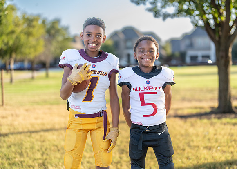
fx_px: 383
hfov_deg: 34.4
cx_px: 125
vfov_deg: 24.9
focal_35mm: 57
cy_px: 86
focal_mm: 50
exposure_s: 1/1000
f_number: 1.2
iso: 100
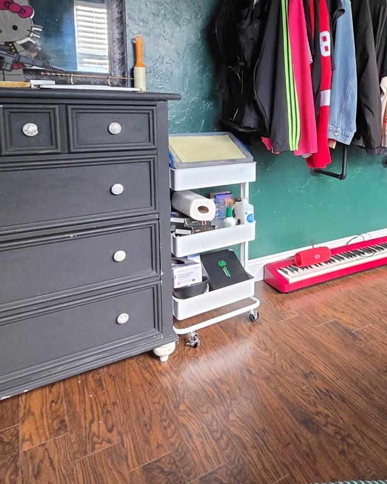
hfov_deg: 51.3
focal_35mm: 26
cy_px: 153
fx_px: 372
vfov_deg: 64.0
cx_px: 313
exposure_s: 1/60
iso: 1250
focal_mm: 2.2
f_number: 1.9
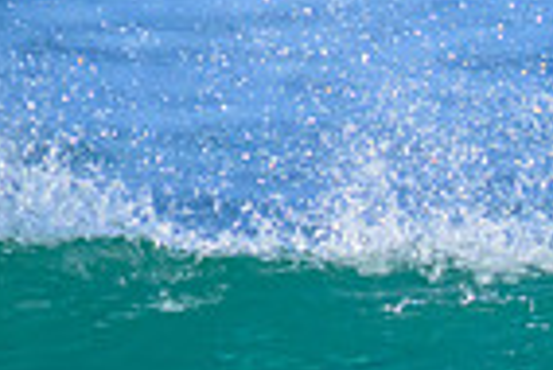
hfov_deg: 0.5
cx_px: 1170
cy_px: 434
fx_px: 68503
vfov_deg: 0.3
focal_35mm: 4455
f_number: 11
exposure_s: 1/2000
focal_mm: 800
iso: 1250
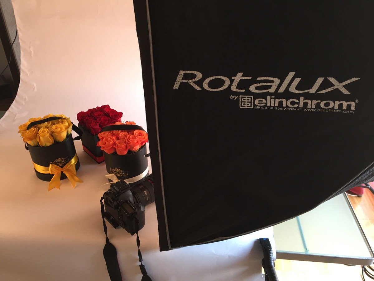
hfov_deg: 61.7
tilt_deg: -30.4
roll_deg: +0.5
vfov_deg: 48.2
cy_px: 140
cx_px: 187
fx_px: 313
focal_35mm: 29
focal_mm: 4.15
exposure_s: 1/33
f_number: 2.2
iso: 80
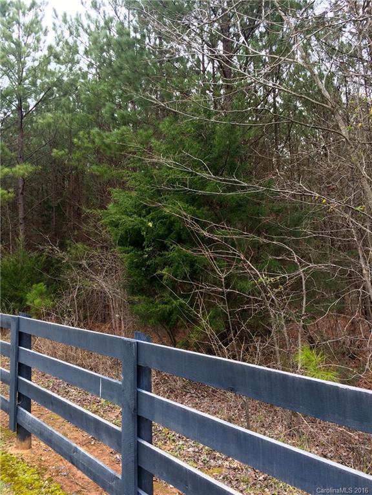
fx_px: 416
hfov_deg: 48.2
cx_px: 186
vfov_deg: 61.7
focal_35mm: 29
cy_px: 248
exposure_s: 1/145
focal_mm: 4.15
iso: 32
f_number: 2.2
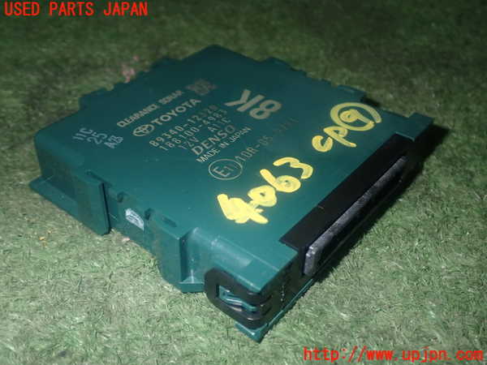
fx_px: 577
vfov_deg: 35.1
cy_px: 182
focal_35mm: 41
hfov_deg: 45.8
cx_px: 244
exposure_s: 1/40
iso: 400
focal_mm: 7.31
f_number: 8
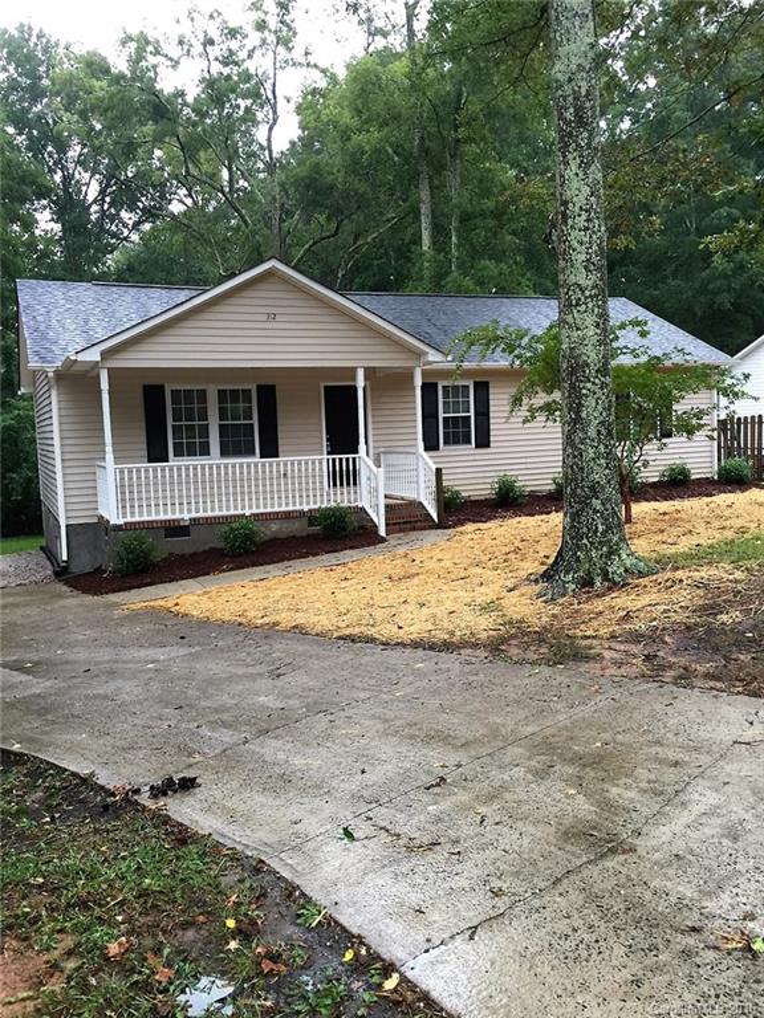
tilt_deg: -5.0
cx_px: 382
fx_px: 853
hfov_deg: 48.2
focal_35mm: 29
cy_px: 509
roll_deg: +1.1
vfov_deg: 61.7
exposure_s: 1/30
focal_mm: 4.15
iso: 32
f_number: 2.2
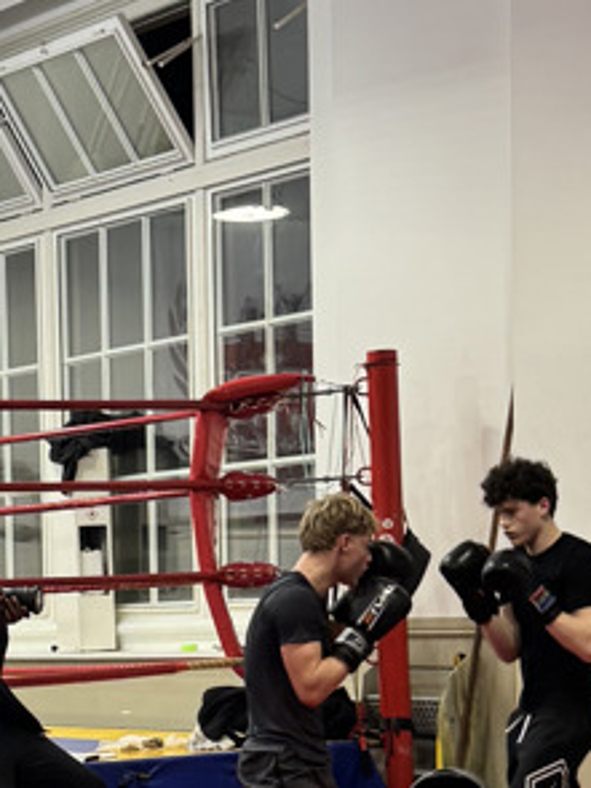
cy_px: 707
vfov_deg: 17.5
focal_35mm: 111
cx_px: 112
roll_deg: +2.0
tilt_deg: -2.4
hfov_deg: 13.3
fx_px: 2529
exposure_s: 1/50
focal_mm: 6.76
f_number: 1.78
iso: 160
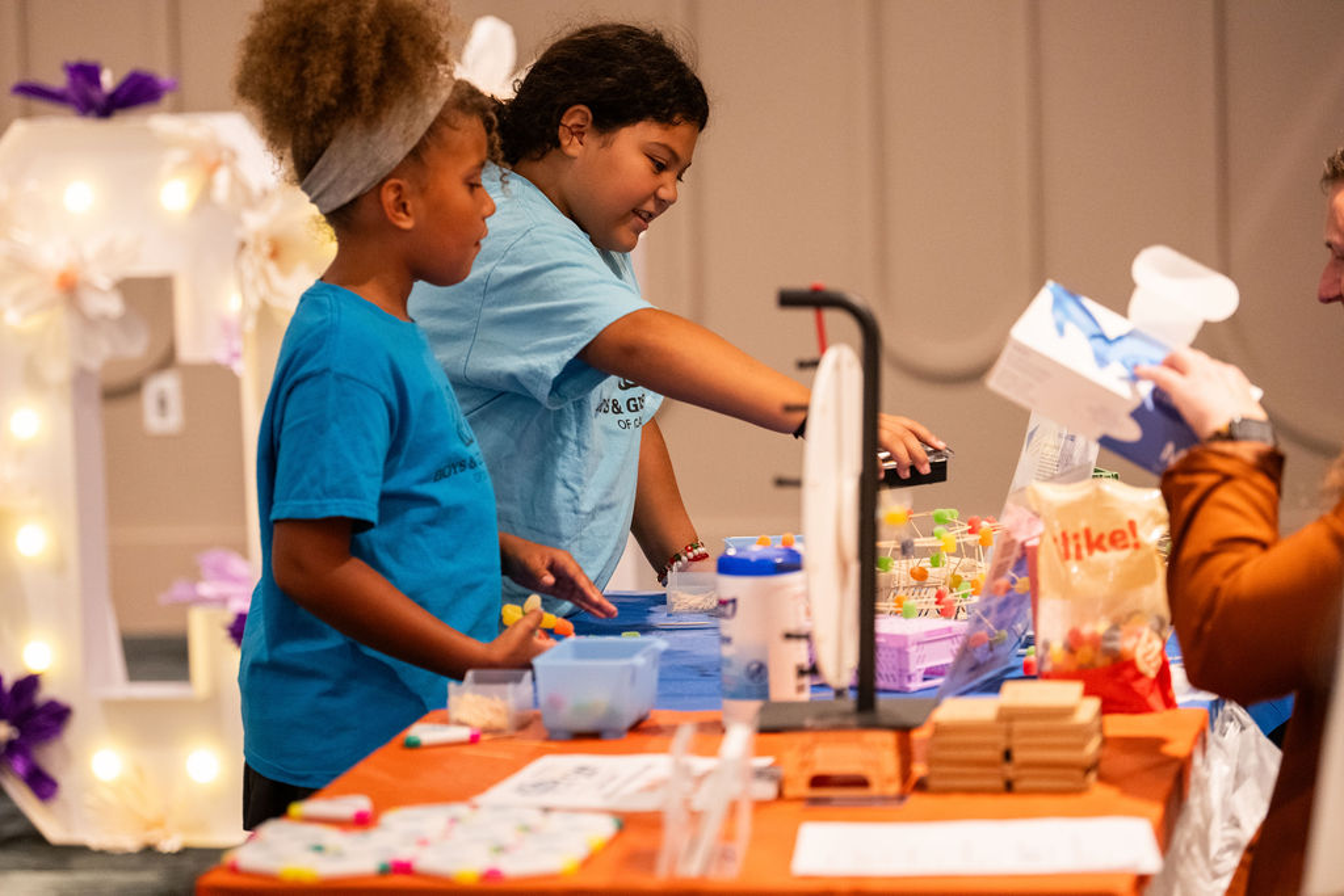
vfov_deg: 10.2
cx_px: 672
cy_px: 448
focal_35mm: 135
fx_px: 5040
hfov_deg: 15.2
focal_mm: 135
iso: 2000
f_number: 3.2
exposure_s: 1/125
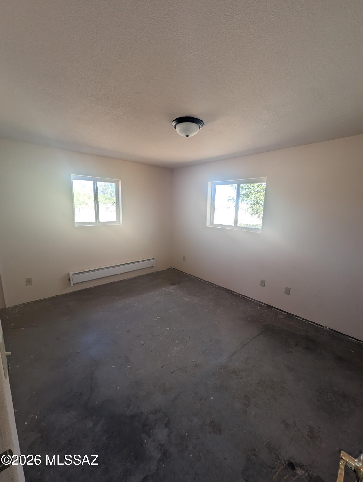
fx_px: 181
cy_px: 241
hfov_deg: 90.0
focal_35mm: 13
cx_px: 182
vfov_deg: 106.1
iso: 48
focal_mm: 1.95
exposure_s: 1/72.9
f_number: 2.2
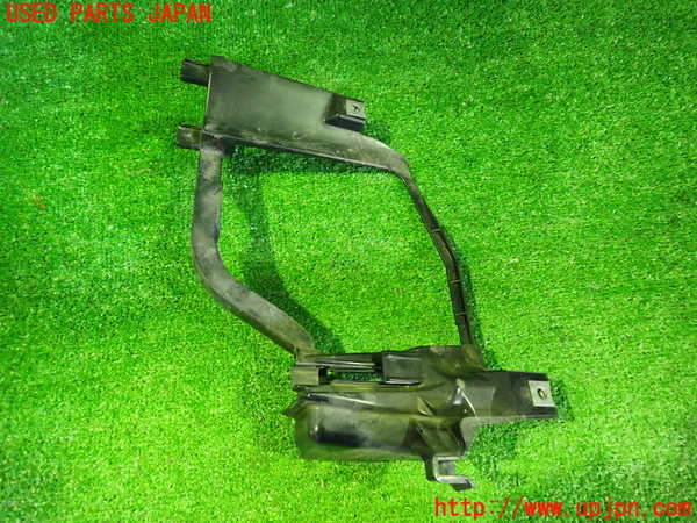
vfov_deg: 54.9
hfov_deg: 69.4
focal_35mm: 25
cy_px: 262
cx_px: 348
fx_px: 503
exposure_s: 1/40
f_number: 2
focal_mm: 4.5
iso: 1000
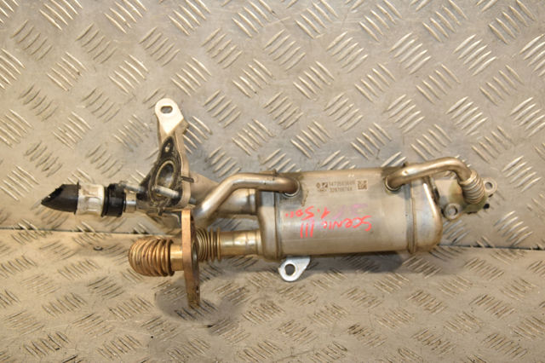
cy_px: 182
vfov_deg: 20.1
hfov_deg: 29.9
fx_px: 1021
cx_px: 272
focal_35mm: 68
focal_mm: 45
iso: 800
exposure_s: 1/200
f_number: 6.3
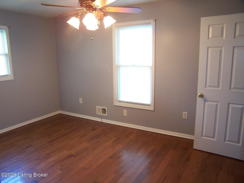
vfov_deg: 37.7
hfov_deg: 49.0
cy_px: 92
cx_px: 122
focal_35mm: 38
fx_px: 268
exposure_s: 1/8
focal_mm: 6.3
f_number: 2.8
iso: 140
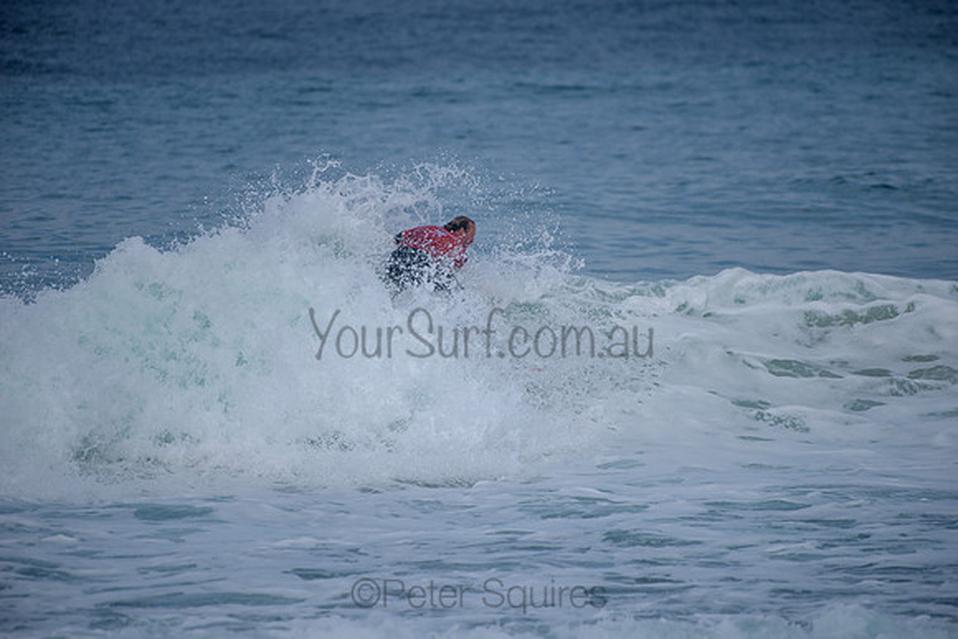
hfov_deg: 4.1
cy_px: 320
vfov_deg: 2.8
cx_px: 479
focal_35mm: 500
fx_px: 13308
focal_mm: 500
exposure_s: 1/2000
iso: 160
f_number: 5.6
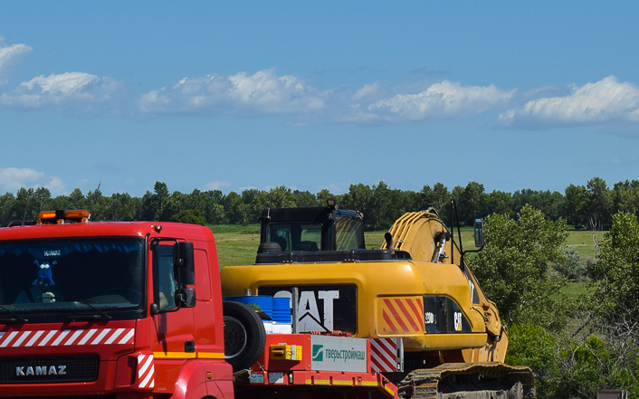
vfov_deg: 9.2
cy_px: 271
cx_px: 180
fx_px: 2488
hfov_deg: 14.6
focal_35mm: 143
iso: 100
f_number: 7.1
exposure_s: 1/800
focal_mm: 55
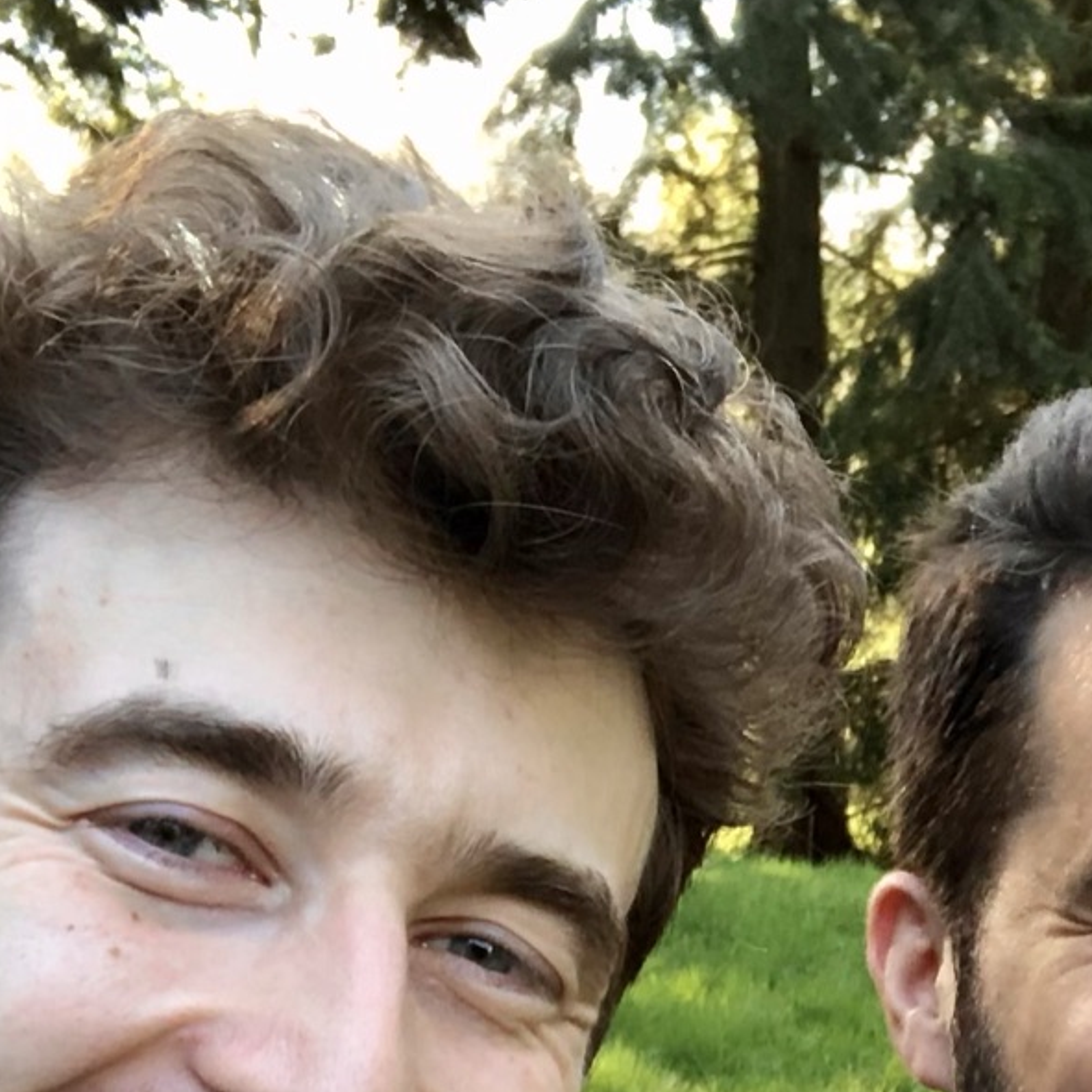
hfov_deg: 17.1
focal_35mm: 98
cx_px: 1251
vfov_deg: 17.2
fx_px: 3498
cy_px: 1158
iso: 64
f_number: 2.2
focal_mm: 2.87
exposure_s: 1/120
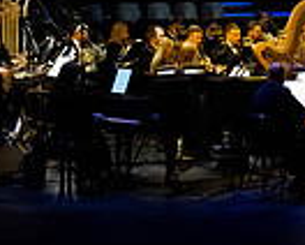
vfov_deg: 5.3
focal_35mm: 289
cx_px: 245
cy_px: -31
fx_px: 2613
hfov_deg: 6.7
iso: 4000
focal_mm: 70
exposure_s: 1/250
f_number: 2.8
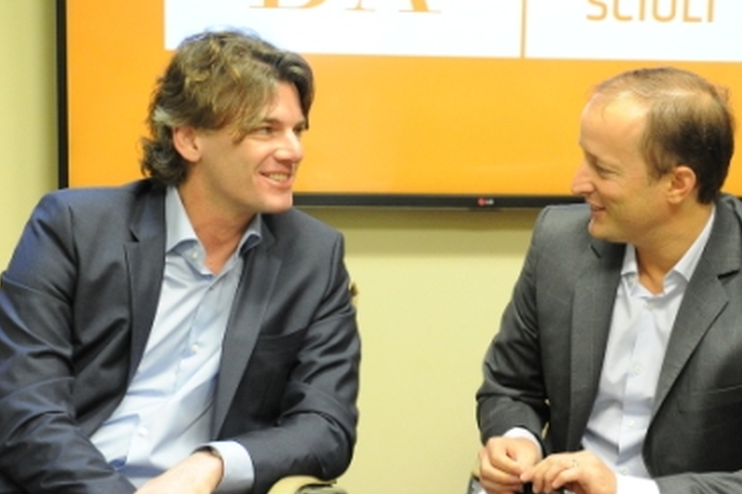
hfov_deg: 27.7
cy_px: 240
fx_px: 1504
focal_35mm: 73
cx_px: 421
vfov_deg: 18.7
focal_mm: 60
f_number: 4
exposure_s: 1/500
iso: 6400
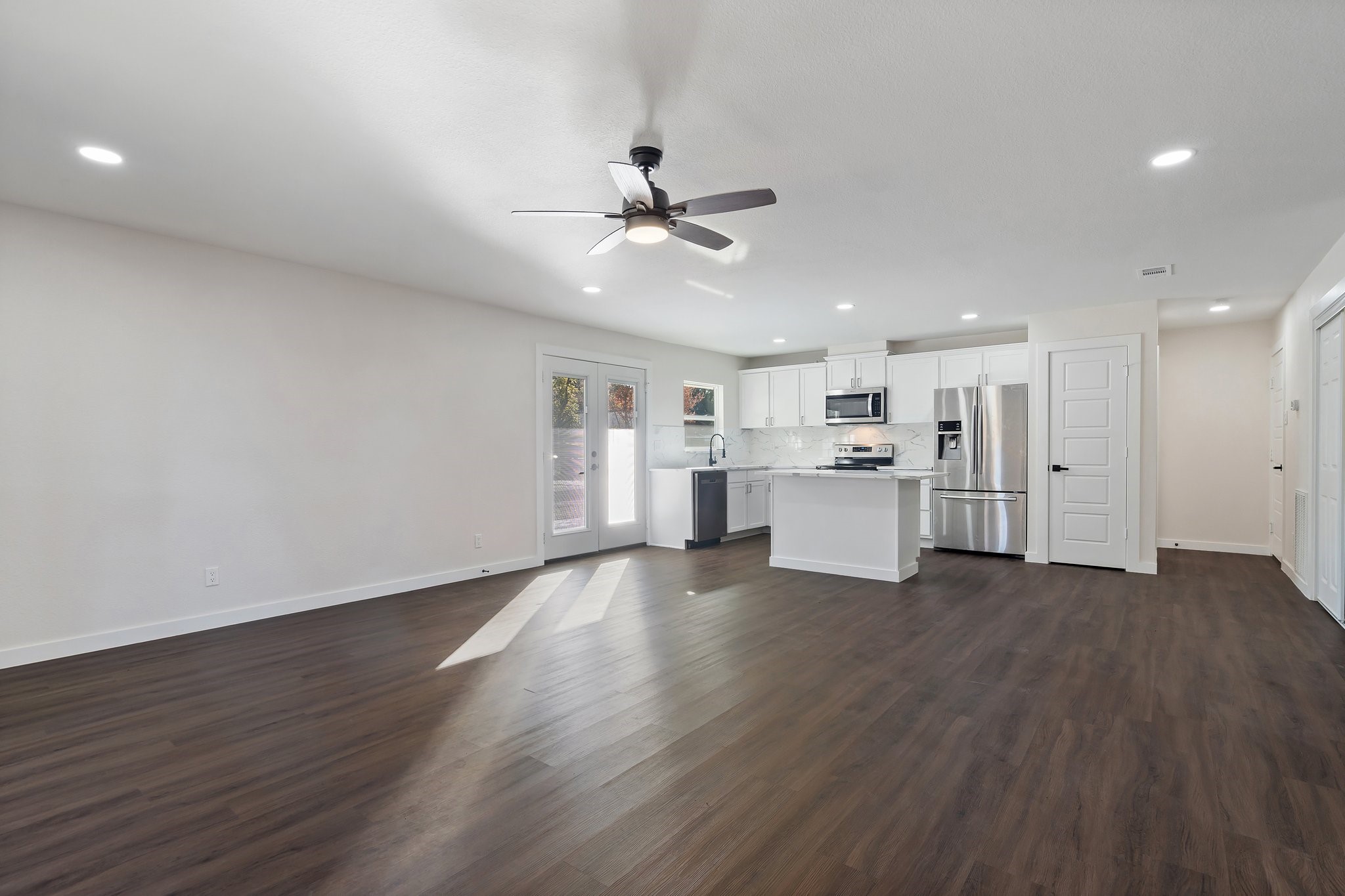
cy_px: 448
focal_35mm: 16
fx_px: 598
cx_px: 672
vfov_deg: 73.7
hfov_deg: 96.7
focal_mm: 16
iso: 320
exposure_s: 1/4
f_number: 9.5
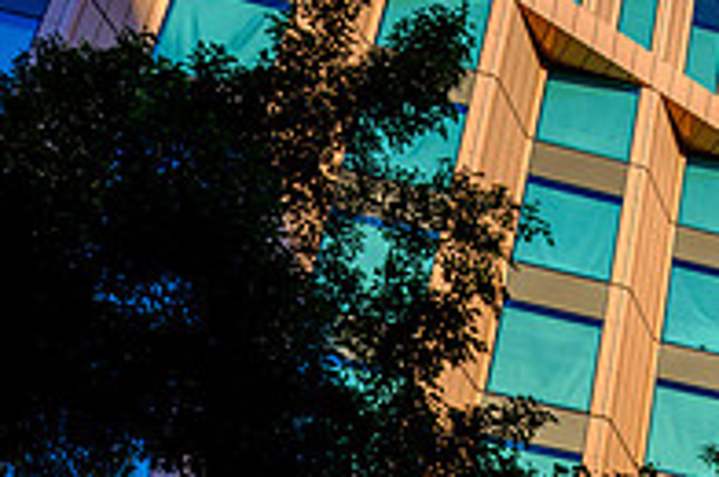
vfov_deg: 18.4
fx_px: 1476
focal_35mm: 74
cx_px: 1009
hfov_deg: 23.2
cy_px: 216
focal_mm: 30
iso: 80
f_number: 8
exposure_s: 1/105
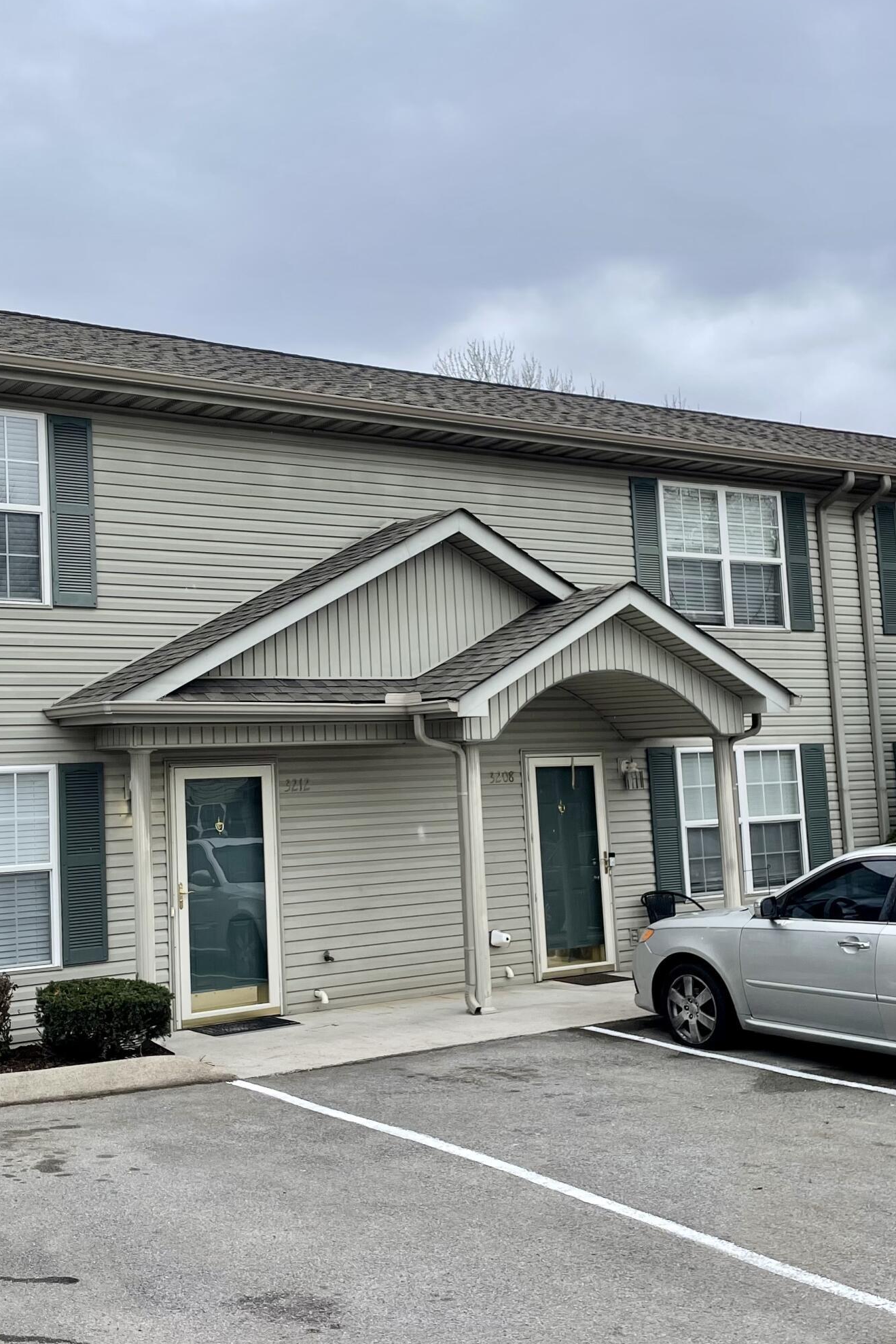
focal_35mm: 41
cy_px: 637
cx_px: 321
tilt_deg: +6.0
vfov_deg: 47.4
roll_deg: +2.9
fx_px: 1531
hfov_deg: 32.4
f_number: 1.6
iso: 32
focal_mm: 4.2
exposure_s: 1/1575
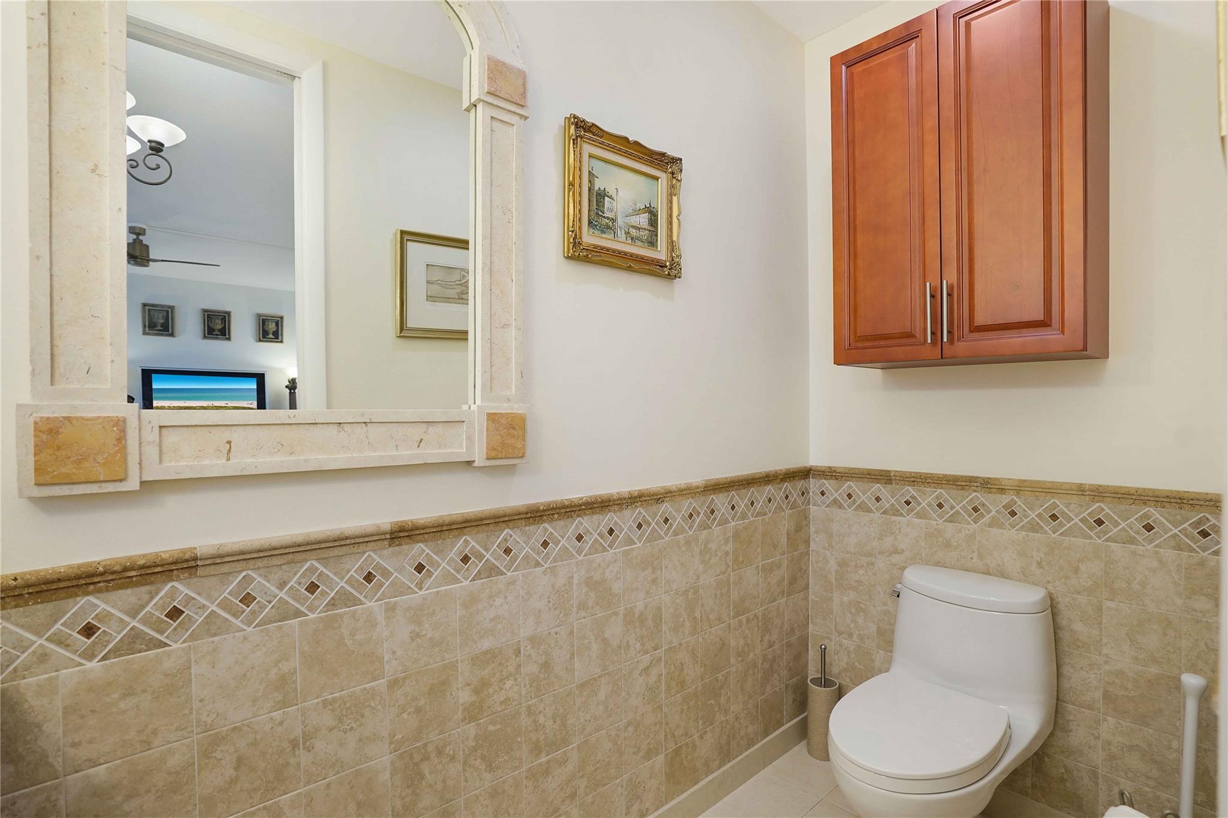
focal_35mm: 16
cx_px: 614
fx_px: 546
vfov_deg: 73.7
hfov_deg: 96.7
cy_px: 409
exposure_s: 1/160
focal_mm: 16
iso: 400
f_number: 4.5
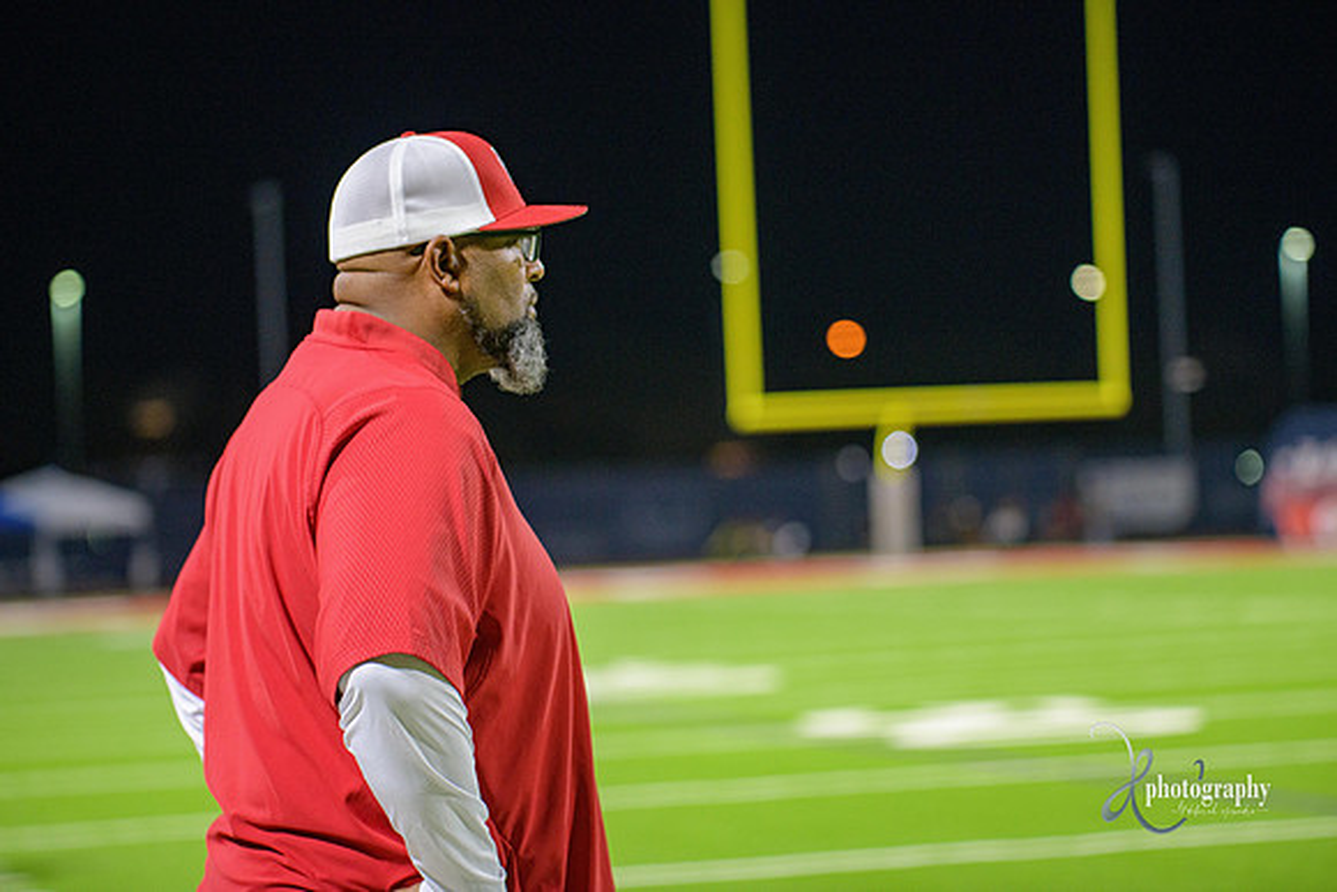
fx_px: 4458
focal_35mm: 120
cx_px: 668
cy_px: 446
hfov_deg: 17.1
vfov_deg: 11.4
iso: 1250
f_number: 2.8
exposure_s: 1/250
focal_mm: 120
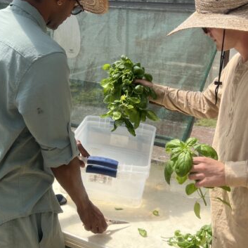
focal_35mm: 50
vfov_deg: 33.8
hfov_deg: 34.0
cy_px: 92
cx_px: 126
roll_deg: +0.1
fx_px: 405
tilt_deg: -13.0
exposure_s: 1/4115
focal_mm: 5.7
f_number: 1.5
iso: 50
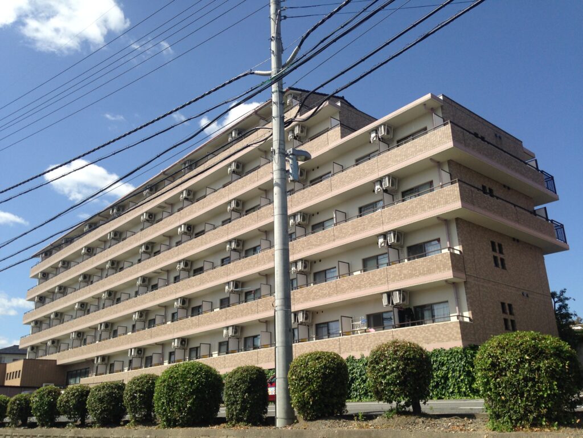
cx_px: 292
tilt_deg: +18.8
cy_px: 219
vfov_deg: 42.9
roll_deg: +1.0
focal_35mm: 33
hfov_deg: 55.4
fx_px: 556
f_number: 2.4
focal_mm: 4.12
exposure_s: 1/1506
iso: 50
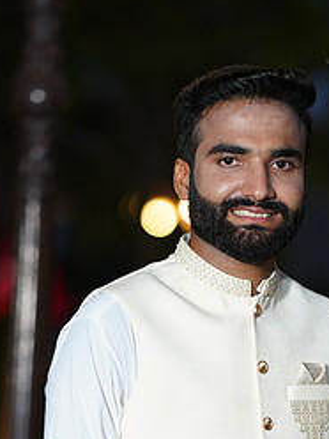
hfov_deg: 7.8
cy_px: 407
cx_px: 174
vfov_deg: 10.3
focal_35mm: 191
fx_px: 2420
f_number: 1.4
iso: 1250
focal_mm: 85
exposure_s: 1/200
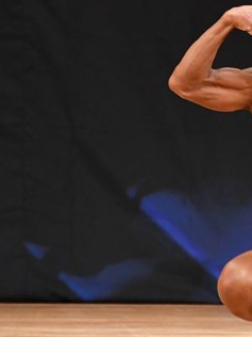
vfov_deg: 2.2
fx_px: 8571
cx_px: 393
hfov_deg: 1.7
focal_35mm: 883
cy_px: 160
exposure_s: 1/400
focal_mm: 250
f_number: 5.6
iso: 3200
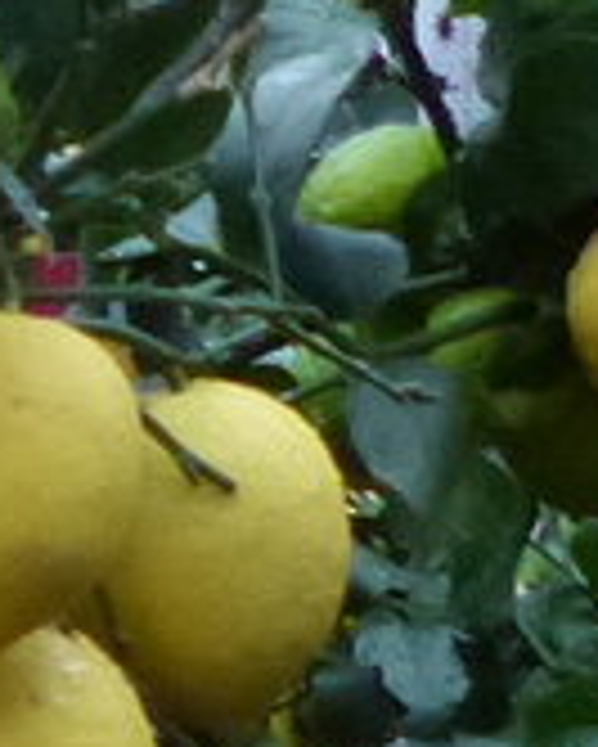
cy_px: 666
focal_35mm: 235
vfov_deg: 8.2
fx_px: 5194
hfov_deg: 6.2
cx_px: -1066
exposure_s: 1/40
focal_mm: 4.5
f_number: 2.8
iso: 400
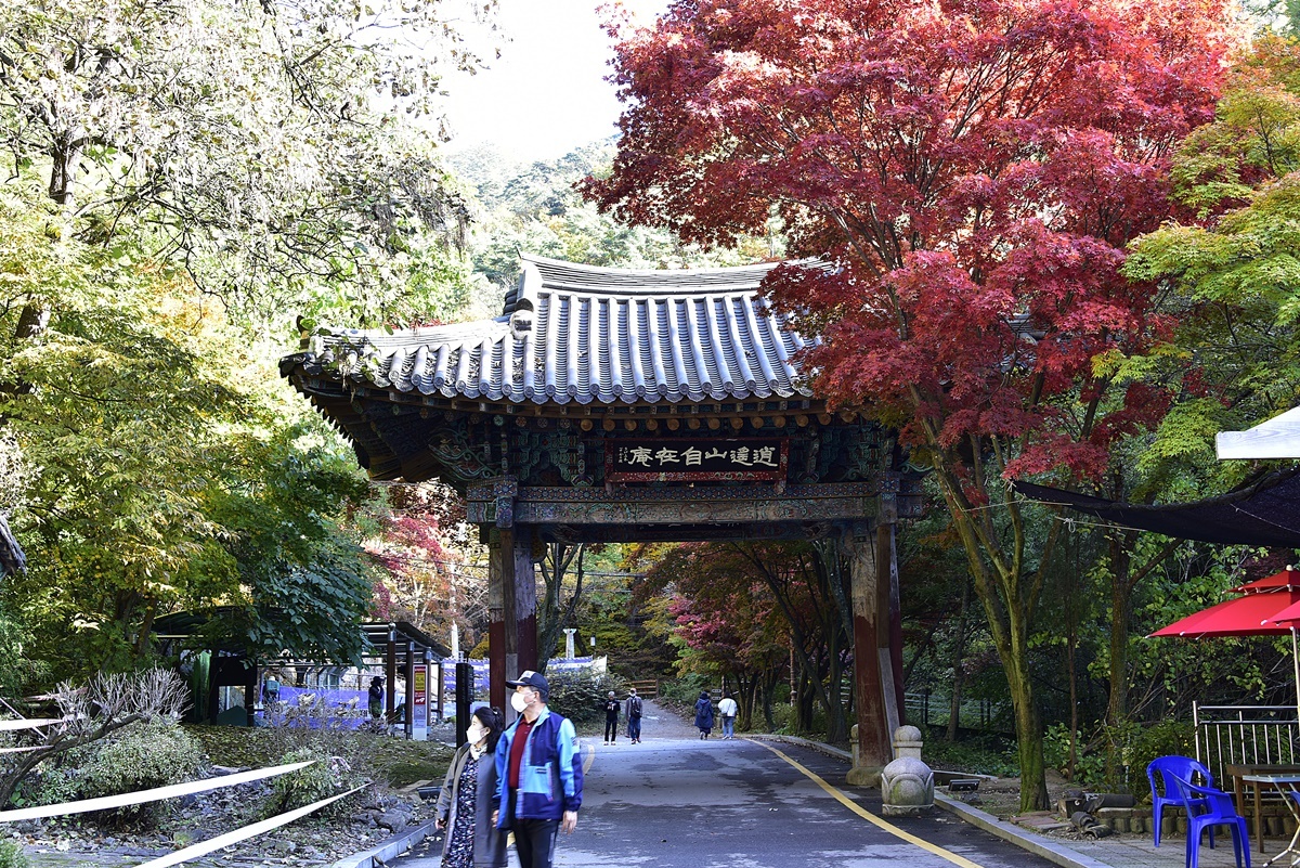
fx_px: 1625
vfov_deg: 29.9
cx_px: 650
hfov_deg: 43.6
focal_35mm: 45
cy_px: 434
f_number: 8
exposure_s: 1/15
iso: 200
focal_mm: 45
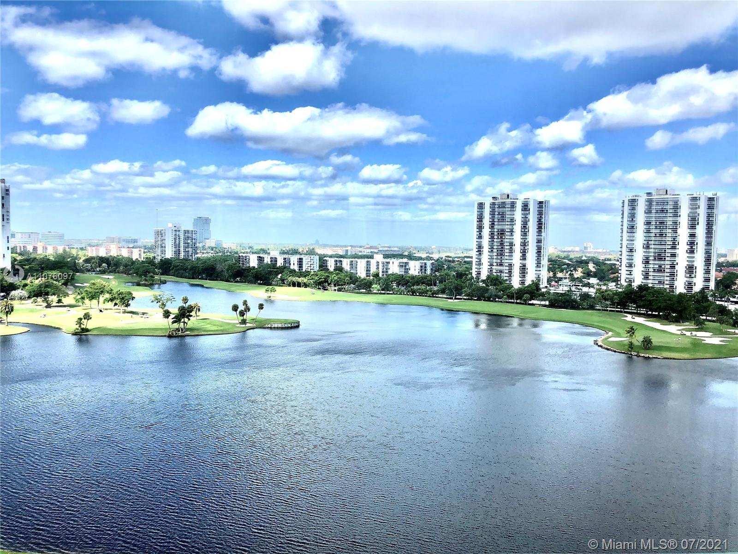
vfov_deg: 49.7
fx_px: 597
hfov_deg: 63.4
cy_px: 277
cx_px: 369
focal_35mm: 28
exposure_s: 1/842
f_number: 1.8
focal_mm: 4
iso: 20
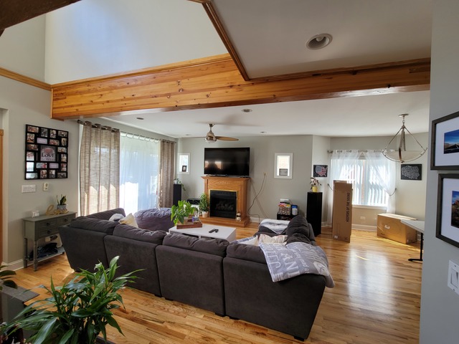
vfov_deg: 89.9
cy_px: 172
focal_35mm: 13
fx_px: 172
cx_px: 230
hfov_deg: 106.2
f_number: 2.2
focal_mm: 2.2
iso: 64
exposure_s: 1/59
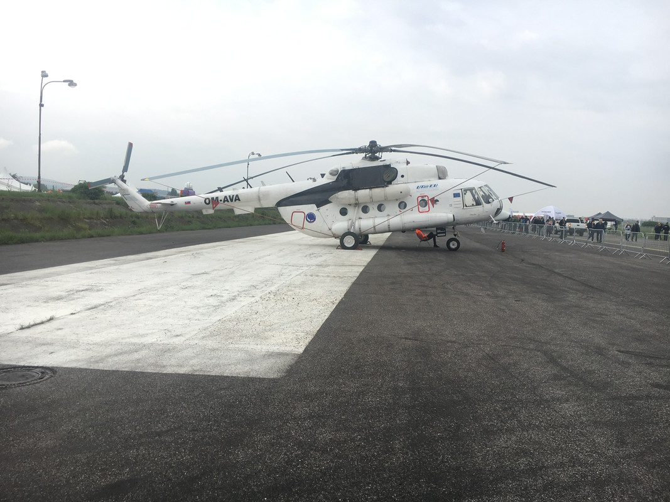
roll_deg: -2.9
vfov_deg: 48.2
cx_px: 335
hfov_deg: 61.7
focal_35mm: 29
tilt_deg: -3.3
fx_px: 561
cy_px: 251
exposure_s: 1/950
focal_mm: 4.15
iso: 25
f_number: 2.2
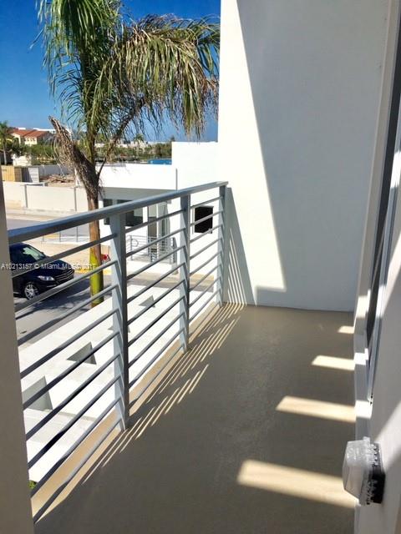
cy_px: 267
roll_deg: -0.5
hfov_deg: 48.2
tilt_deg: -13.3
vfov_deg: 61.7
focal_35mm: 29
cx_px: 200
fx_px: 448
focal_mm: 4.15
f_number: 2.2
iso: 25
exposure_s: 1/5495
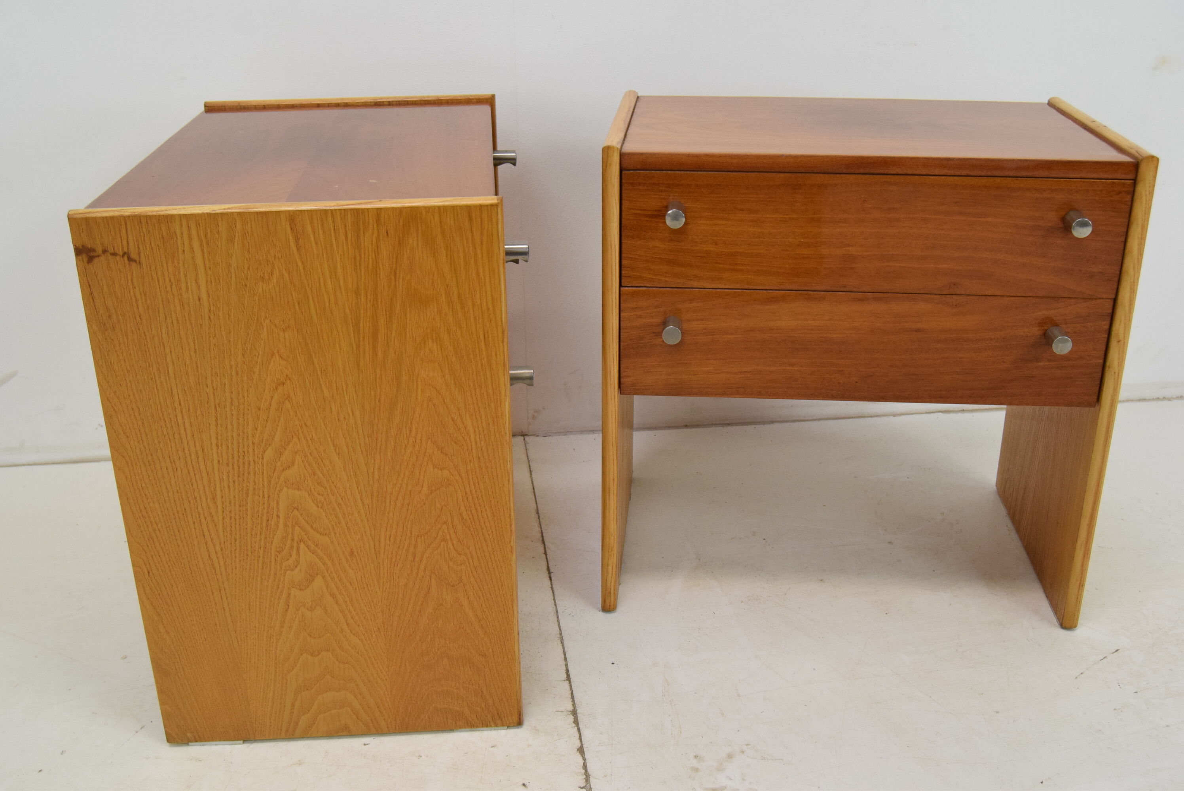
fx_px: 1185
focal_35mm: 36
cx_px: 592
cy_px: 396
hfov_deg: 53.1
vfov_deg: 36.9
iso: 1600
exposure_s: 1/200
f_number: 7.1
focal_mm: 24
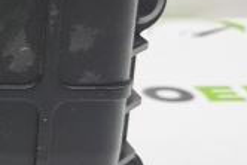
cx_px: -119
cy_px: 38
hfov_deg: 17.2
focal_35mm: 108
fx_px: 742
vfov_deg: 12.7
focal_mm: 4
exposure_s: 1/60
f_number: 1.8
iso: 50
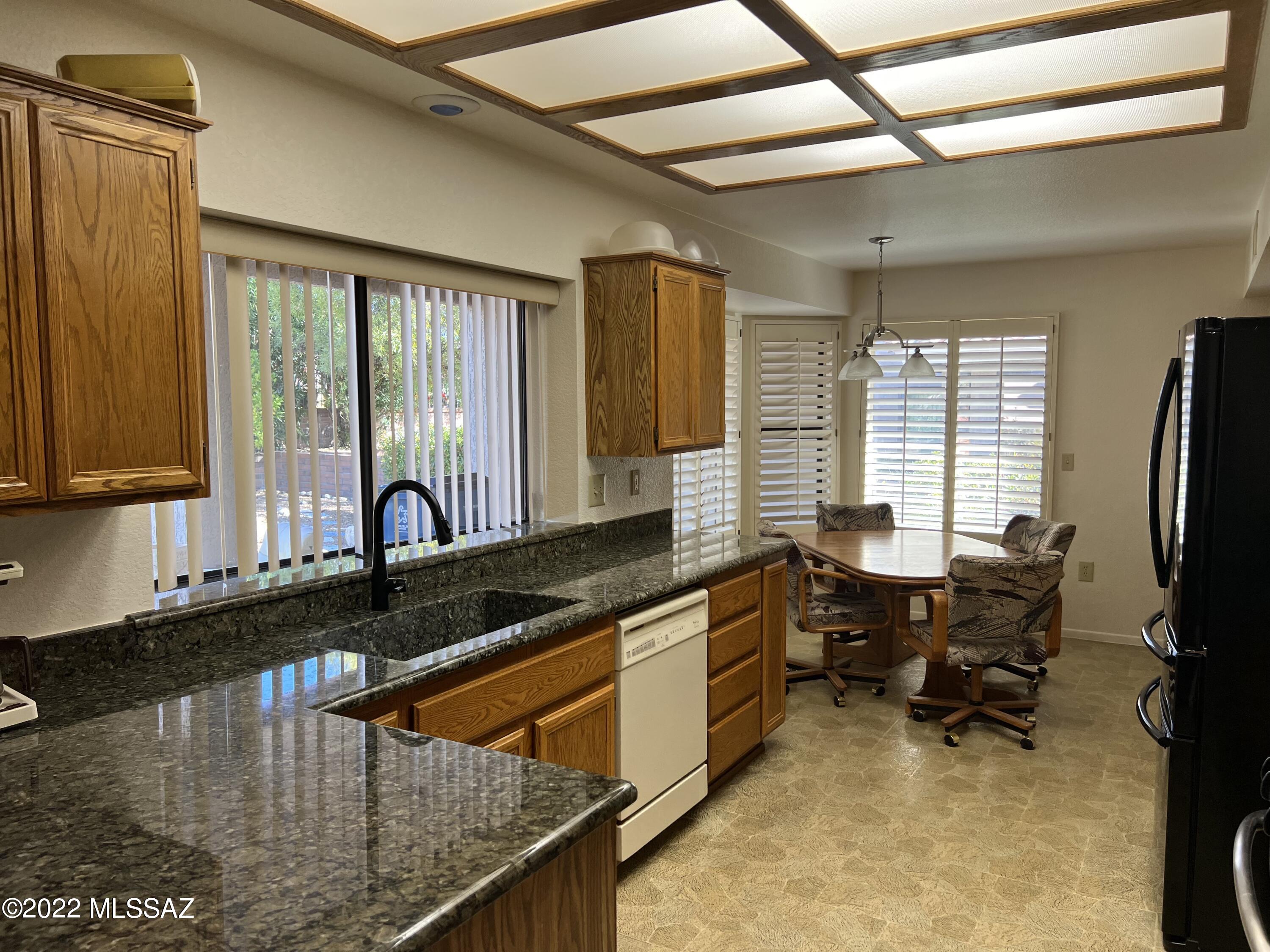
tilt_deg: -5.8
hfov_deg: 67.3
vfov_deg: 53.1
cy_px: 476
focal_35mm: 26
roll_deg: +0.2
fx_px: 954
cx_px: 635
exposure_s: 1/120
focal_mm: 5.7
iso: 50
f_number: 1.5
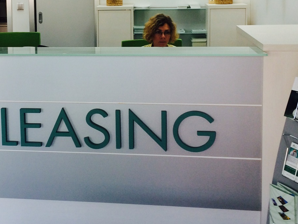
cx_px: 55
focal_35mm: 68
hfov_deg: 27.9
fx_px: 585
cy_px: 36
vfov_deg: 21.3
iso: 40
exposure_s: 1/60
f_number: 2.2
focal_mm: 4.12
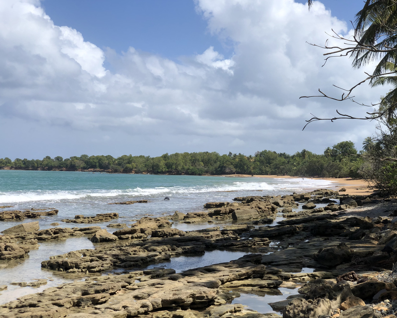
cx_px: 213
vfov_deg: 27.6
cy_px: 158
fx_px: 646
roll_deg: -0.7
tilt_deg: +1.8
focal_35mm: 55
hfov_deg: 34.1
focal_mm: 6
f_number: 2.4
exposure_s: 1/1779
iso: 16
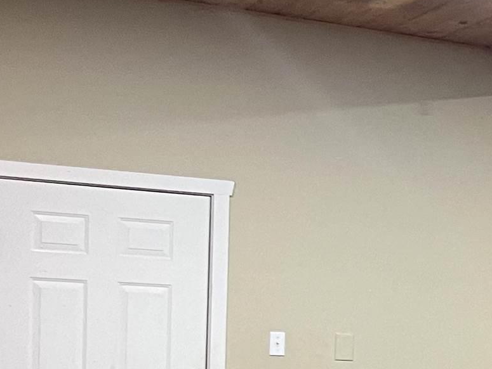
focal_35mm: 103
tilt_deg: -3.7
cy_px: 420
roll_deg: -2.8
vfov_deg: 14.0
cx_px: 809
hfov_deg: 16.7
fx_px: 1465
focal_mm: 5.7
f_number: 1.5
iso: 320
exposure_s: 1/60
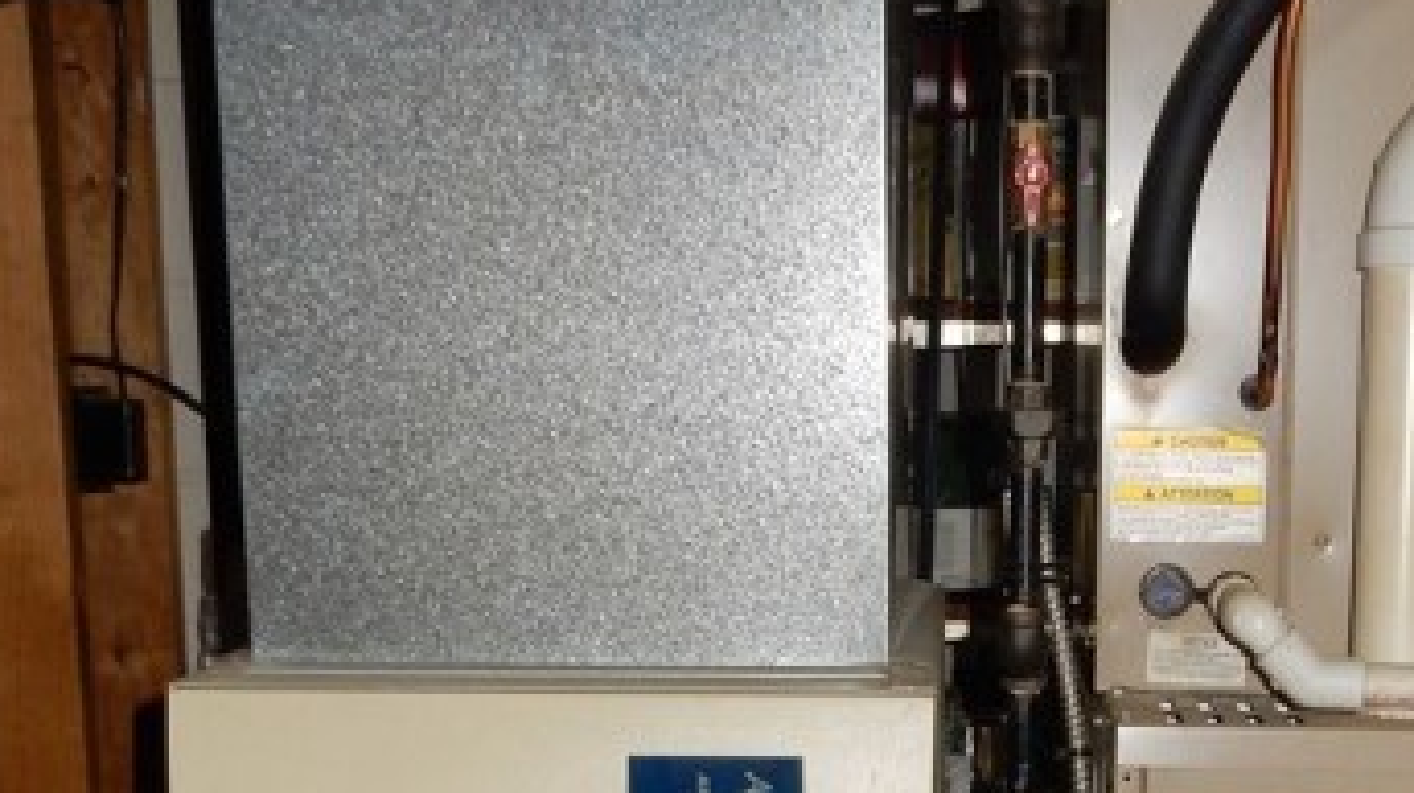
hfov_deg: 28.4
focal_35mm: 73
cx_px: 1106
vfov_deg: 15.7
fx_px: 2735
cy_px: 1023
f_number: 4
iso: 200
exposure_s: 1/30
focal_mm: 5.4
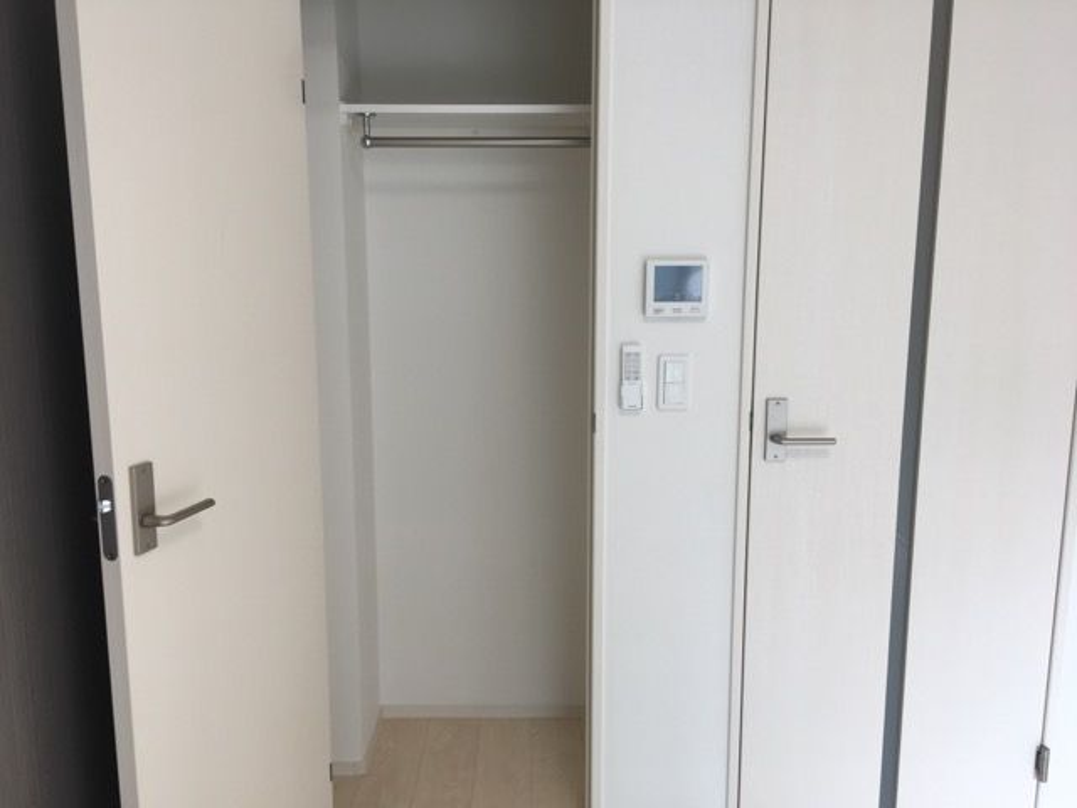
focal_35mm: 29
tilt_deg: -9.1
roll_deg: +0.5
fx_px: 902
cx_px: 538
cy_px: 404
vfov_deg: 48.2
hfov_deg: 61.7
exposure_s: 1/60
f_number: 2.2
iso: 25
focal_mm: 4.15
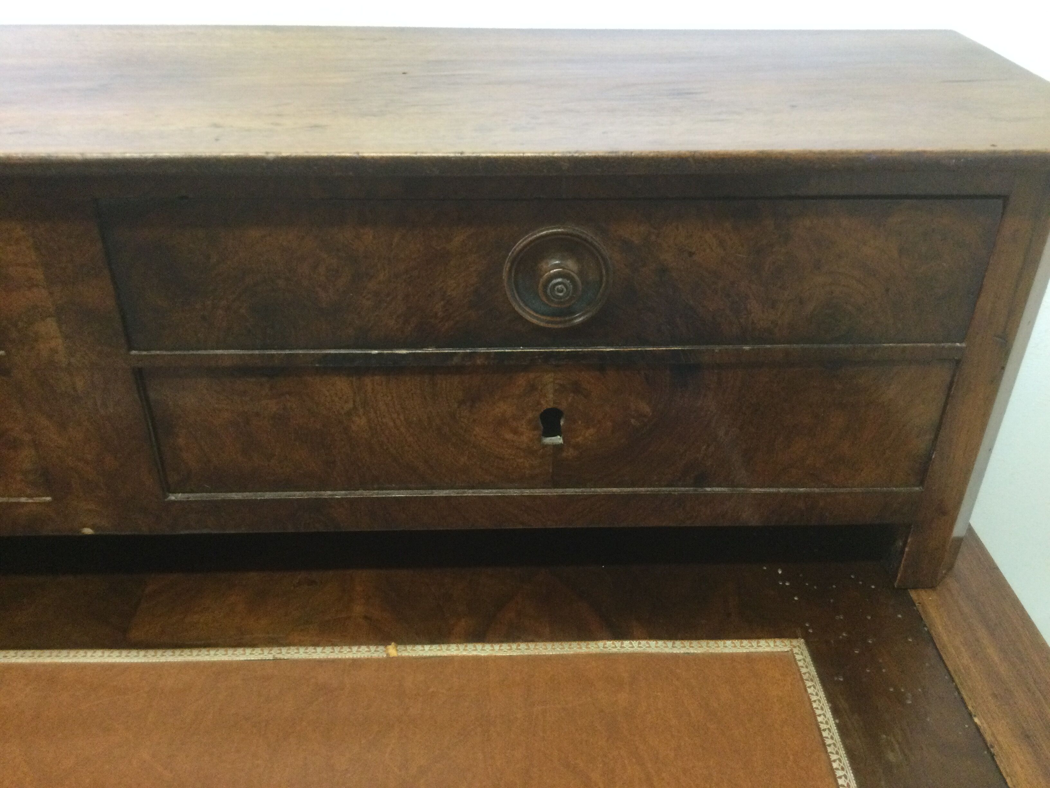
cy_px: 394
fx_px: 940
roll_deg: -1.4
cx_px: 525
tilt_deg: -31.8
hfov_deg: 58.4
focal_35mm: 31
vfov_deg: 45.4
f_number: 2.4
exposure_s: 1/33
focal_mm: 3.3
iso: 200
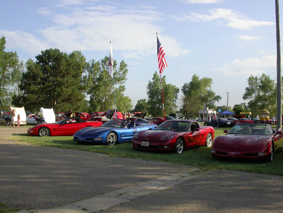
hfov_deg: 49.0
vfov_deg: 37.7
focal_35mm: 38
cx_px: 142
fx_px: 311
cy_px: 106
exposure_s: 1/234
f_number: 6.7
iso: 100
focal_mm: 7.85
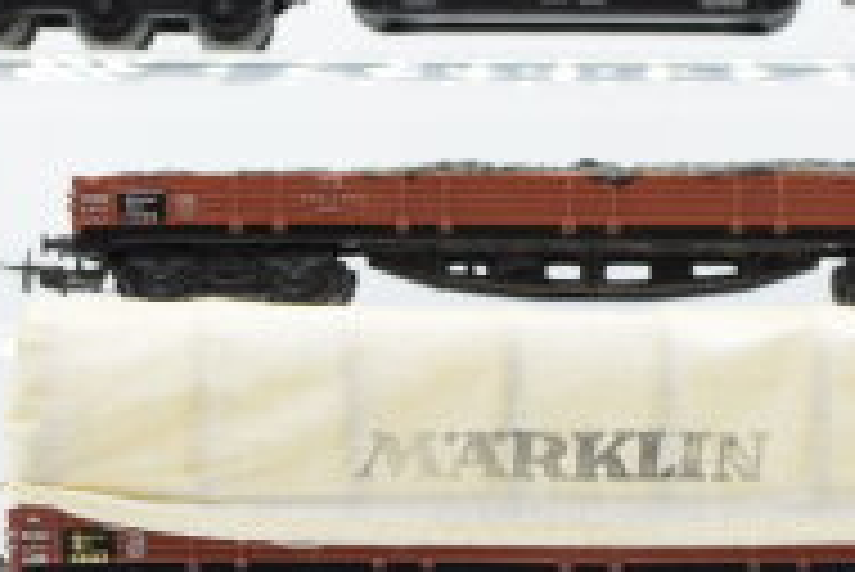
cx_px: 562
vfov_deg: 8.3
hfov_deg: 12.4
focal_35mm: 166
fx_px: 3935
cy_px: 448
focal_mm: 35
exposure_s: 1/125
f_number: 8
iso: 400
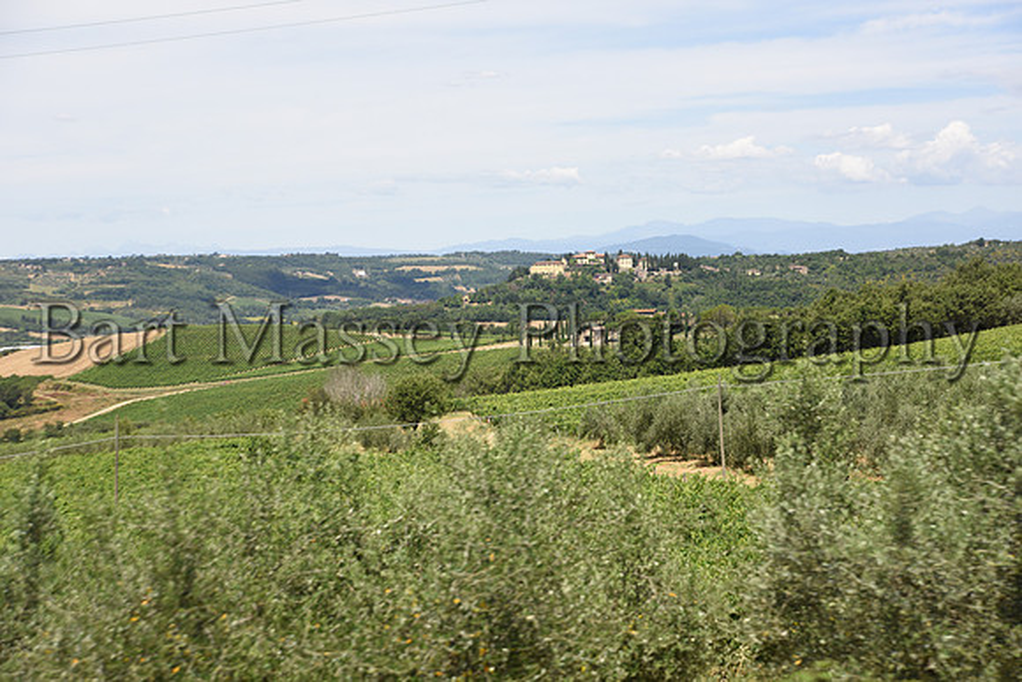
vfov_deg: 18.2
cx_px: 511
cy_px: 341
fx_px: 2130
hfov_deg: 27.0
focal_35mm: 75
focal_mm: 75
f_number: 7.1
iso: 160
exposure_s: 1/320
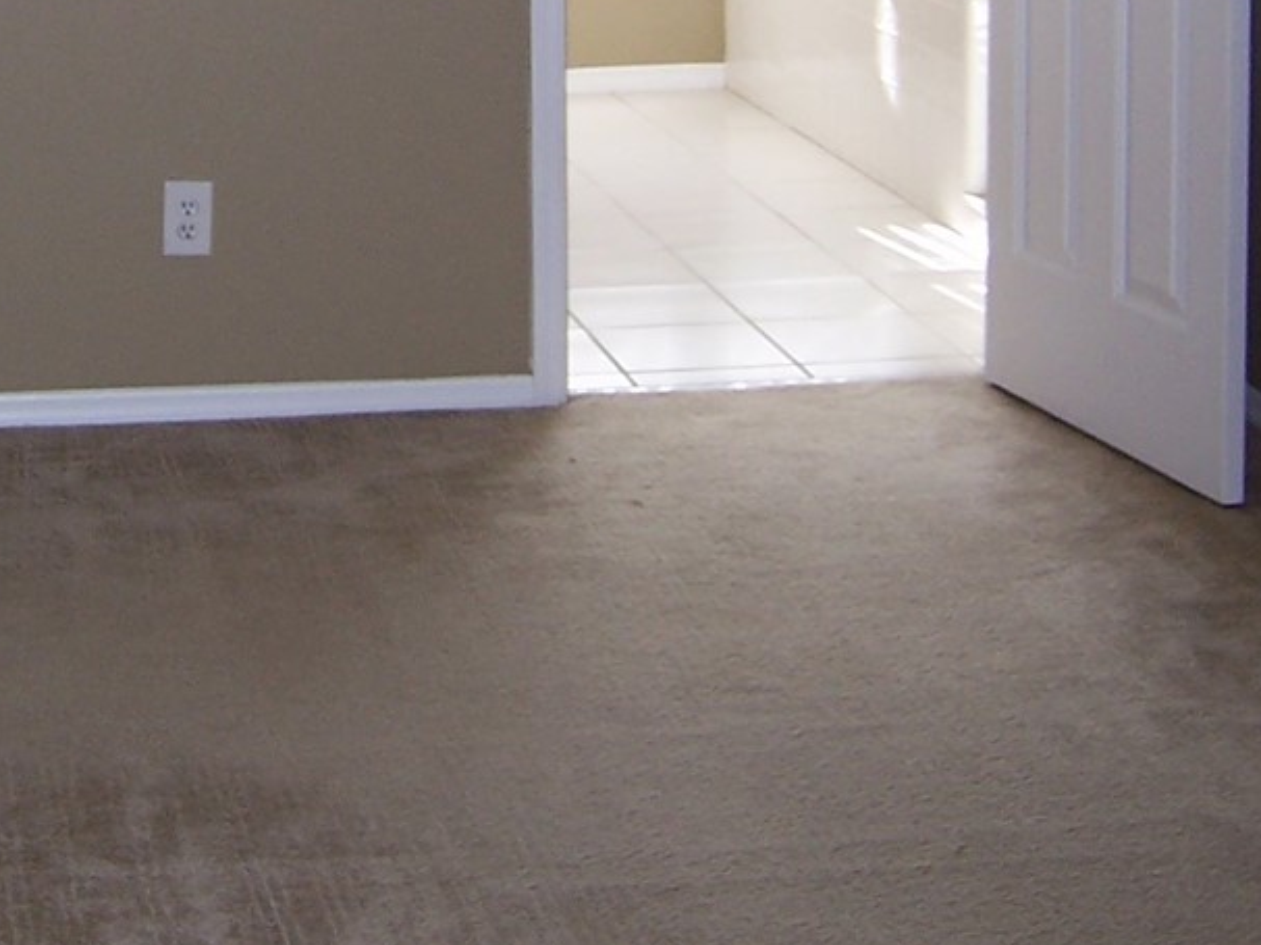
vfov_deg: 16.1
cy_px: -272
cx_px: 100
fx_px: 3169
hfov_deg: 21.9
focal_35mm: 87
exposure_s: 1/60
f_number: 2.8
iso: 80
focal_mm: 5.5
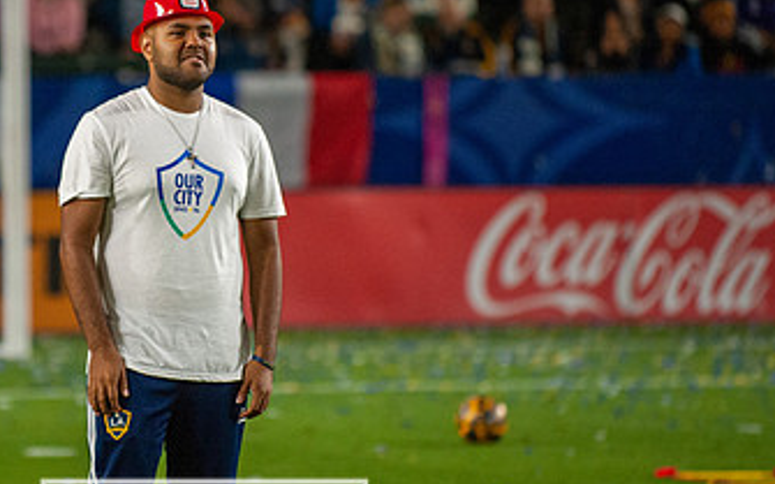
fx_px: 7452
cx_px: 204
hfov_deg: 5.9
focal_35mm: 353
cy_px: 162
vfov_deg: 3.7
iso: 3200
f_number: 2.8
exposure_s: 1/2500
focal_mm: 200
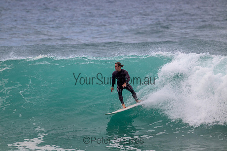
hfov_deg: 2.6
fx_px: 5045
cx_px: 114
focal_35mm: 800
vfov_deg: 1.7
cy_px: 76
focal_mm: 800
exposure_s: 1/2000
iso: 900
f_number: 11
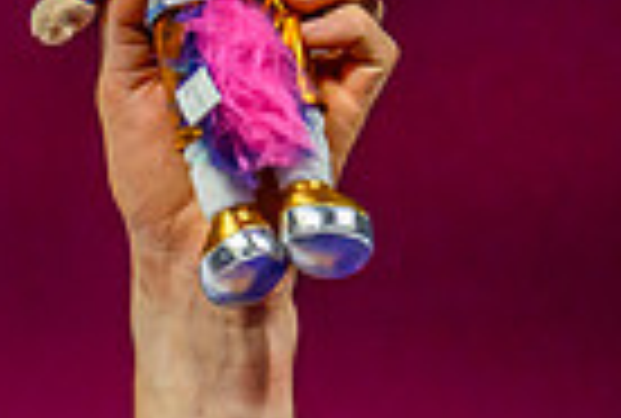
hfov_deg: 2.1
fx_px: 16493
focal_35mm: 953
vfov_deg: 1.5
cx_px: -846
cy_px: -3
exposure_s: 1/1600
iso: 2500
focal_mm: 200
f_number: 3.2
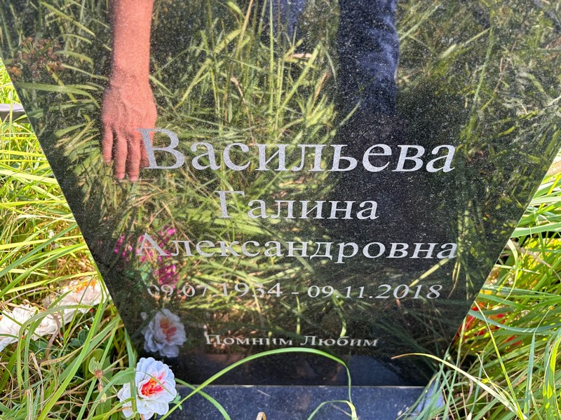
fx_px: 421
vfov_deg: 53.1
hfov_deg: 67.3
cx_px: 280
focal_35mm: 26
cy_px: 210
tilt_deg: -43.9
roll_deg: -1.3
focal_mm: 5.96
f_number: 1.6
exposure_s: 1/121
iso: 50
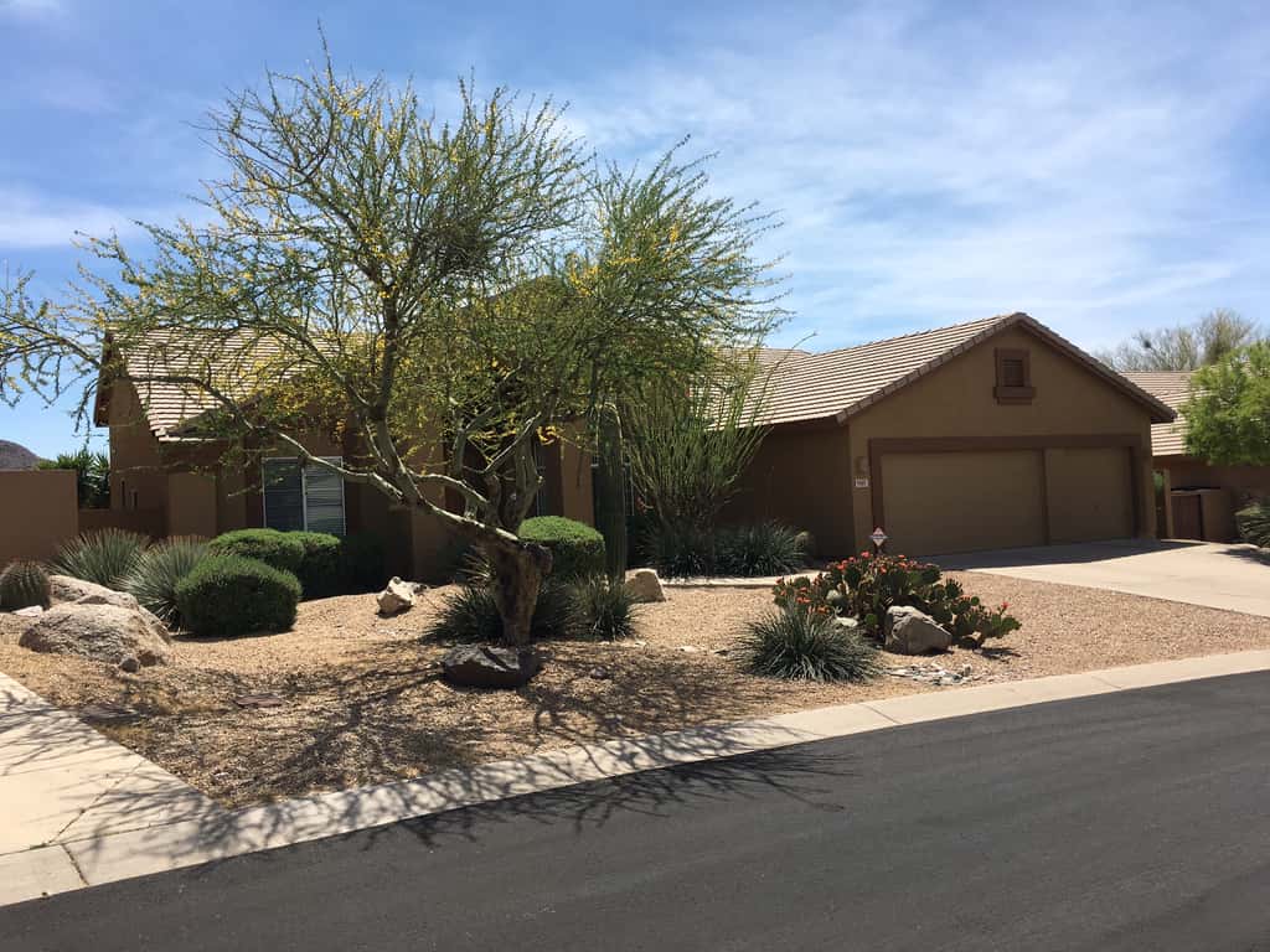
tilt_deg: +2.5
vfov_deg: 48.2
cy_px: 476
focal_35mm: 29
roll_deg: +1.5
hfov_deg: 61.7
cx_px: 635
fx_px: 1064
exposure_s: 1/1876
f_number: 2.2
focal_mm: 4.15
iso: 25
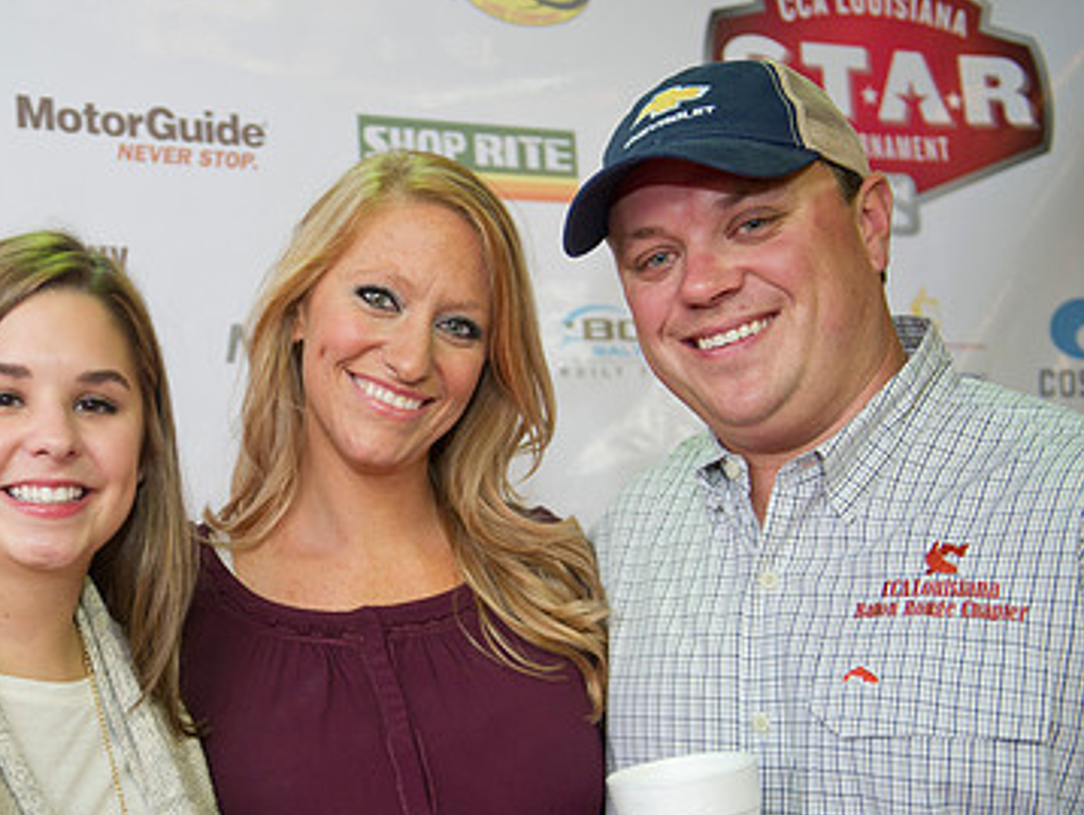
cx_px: 257
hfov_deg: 33.6
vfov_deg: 26.1
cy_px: 470
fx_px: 1755
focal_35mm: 56
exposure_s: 1/100
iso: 640
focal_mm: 36
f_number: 2.8
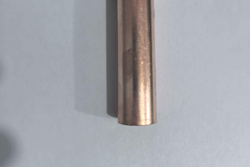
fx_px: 271
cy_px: 32
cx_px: 127
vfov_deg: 33.2
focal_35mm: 39
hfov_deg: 49.6
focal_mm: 6.98
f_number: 2
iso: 2500
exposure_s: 1/730
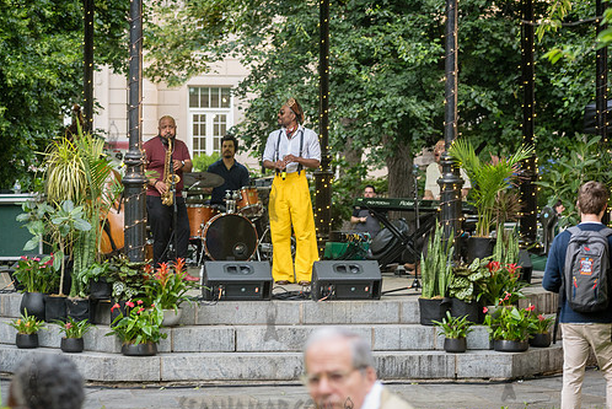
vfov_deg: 10.6
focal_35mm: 130
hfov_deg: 15.7
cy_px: 201
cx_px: 258
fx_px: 2212
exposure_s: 1/125
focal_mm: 105
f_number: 5
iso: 1000
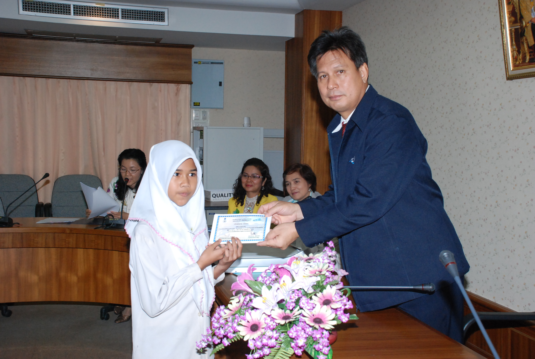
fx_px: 715
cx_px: 268
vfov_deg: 28.2
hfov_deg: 41.0
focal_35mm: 48
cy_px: 180
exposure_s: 1/200
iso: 1000
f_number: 8
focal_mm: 32
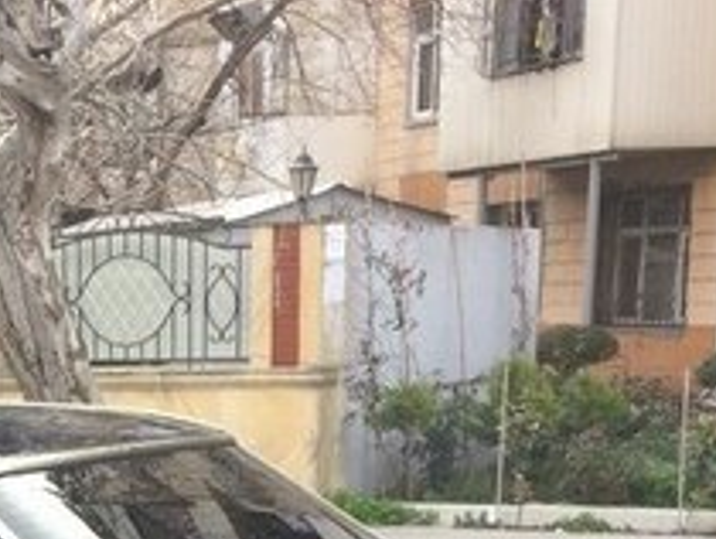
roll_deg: +2.2
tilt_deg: -13.7
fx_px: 1884
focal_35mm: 91
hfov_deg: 20.4
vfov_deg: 15.2
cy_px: 783
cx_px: -85
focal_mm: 4.15
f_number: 2.2
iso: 32
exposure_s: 1/297
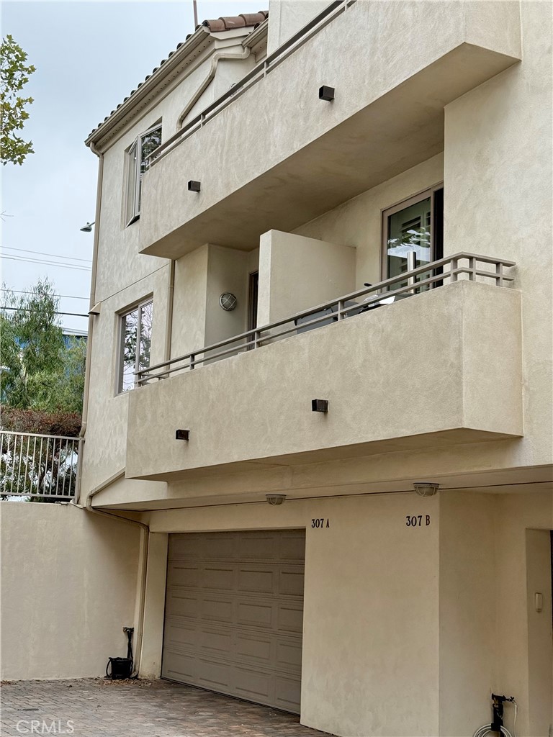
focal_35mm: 48
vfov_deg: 39.7
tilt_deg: +13.5
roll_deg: -0.2
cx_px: 276
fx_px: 1022
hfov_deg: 30.3
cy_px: 368
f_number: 1.78
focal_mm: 6.76
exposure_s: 1/3226
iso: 100
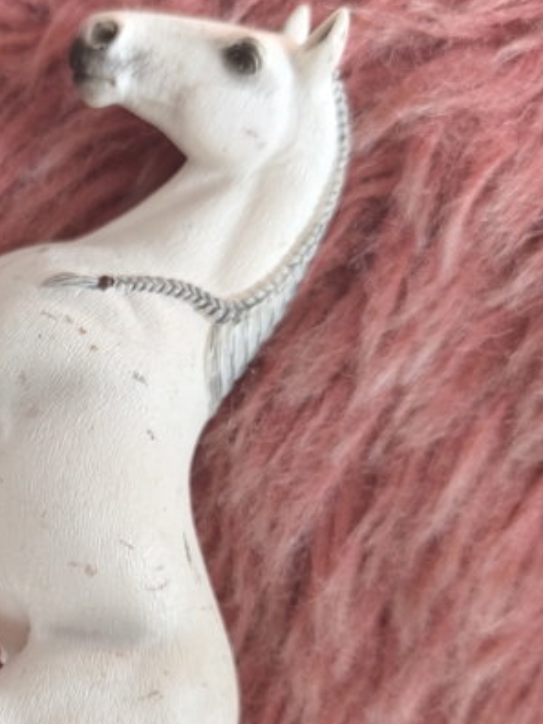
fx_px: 1004
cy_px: 498
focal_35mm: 48
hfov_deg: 28.4
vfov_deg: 39.1
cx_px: 2
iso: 250
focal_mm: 6.57
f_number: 1.6
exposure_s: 1/50
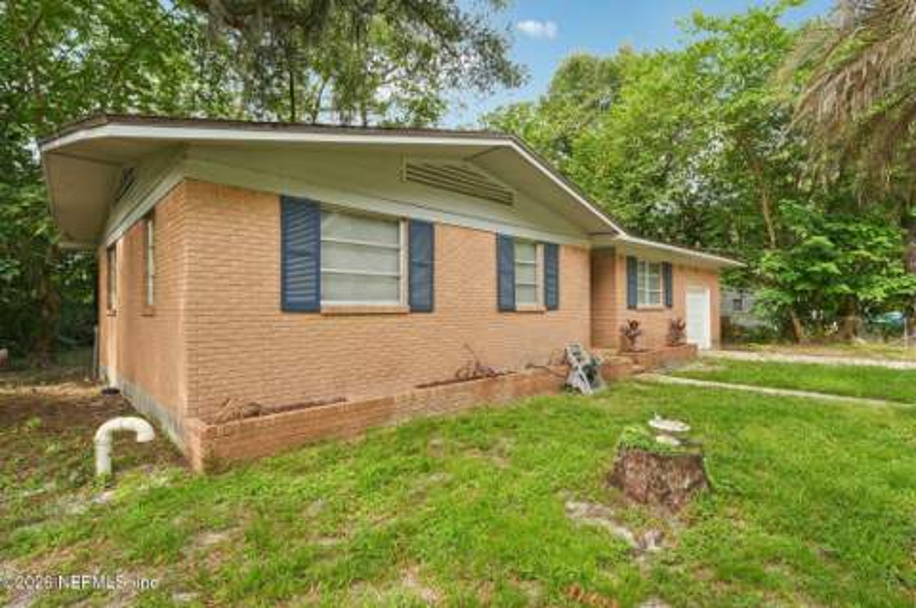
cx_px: 458
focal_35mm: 17
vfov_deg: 70.0
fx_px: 435
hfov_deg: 93.0
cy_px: 304
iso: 400
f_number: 10
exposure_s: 1/80
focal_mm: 17.1
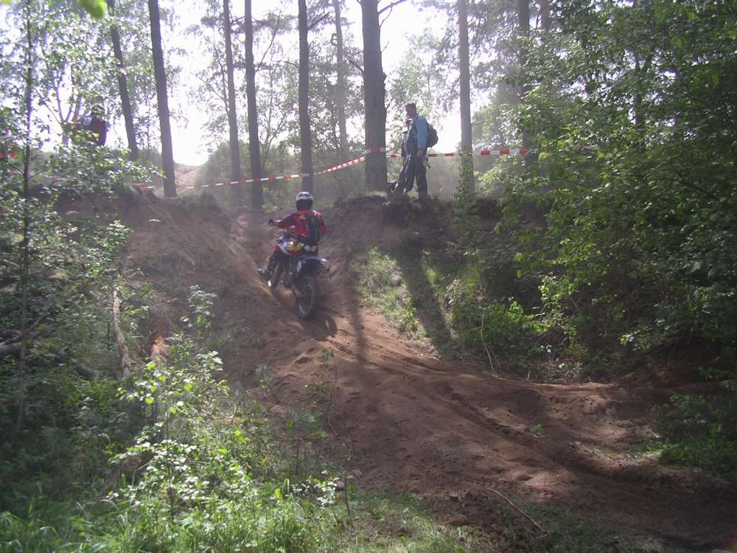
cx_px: 368
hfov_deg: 50.1
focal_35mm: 37
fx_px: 788
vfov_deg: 38.7
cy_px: 276
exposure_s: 1/250
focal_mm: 5.7
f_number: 2.8
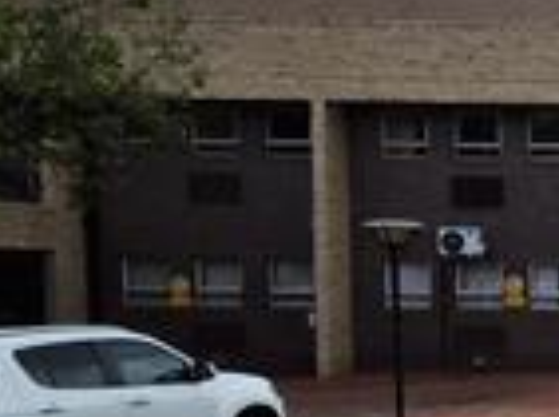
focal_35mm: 74
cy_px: 334
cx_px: 1070
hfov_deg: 18.7
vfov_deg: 19.6
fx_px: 1192
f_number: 1.9
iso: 40
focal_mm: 2.2
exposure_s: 1/3126
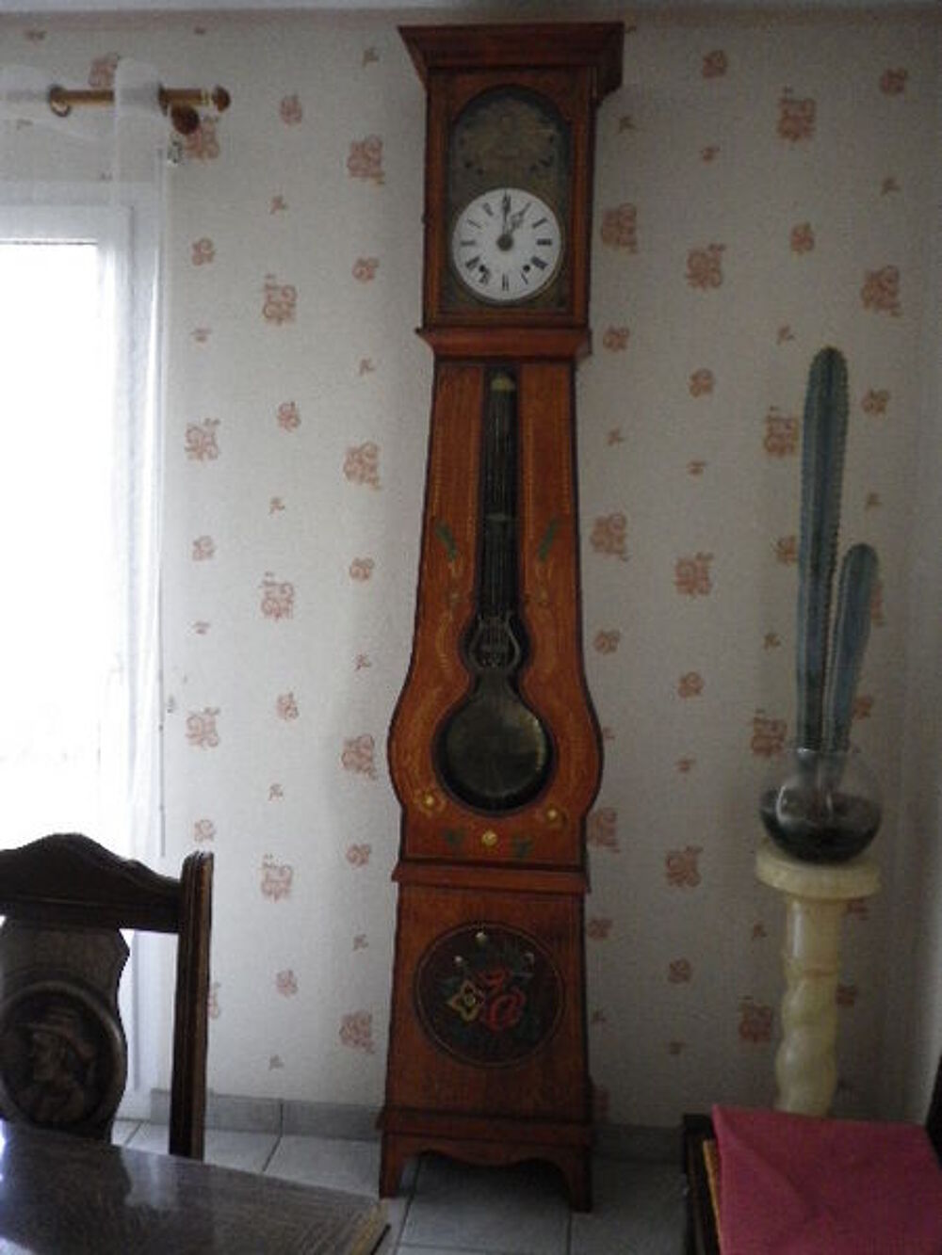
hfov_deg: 49.8
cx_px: 471
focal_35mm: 28
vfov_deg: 63.4
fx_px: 1016
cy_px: 628
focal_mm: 5.05
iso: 500
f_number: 3.5
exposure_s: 1/50
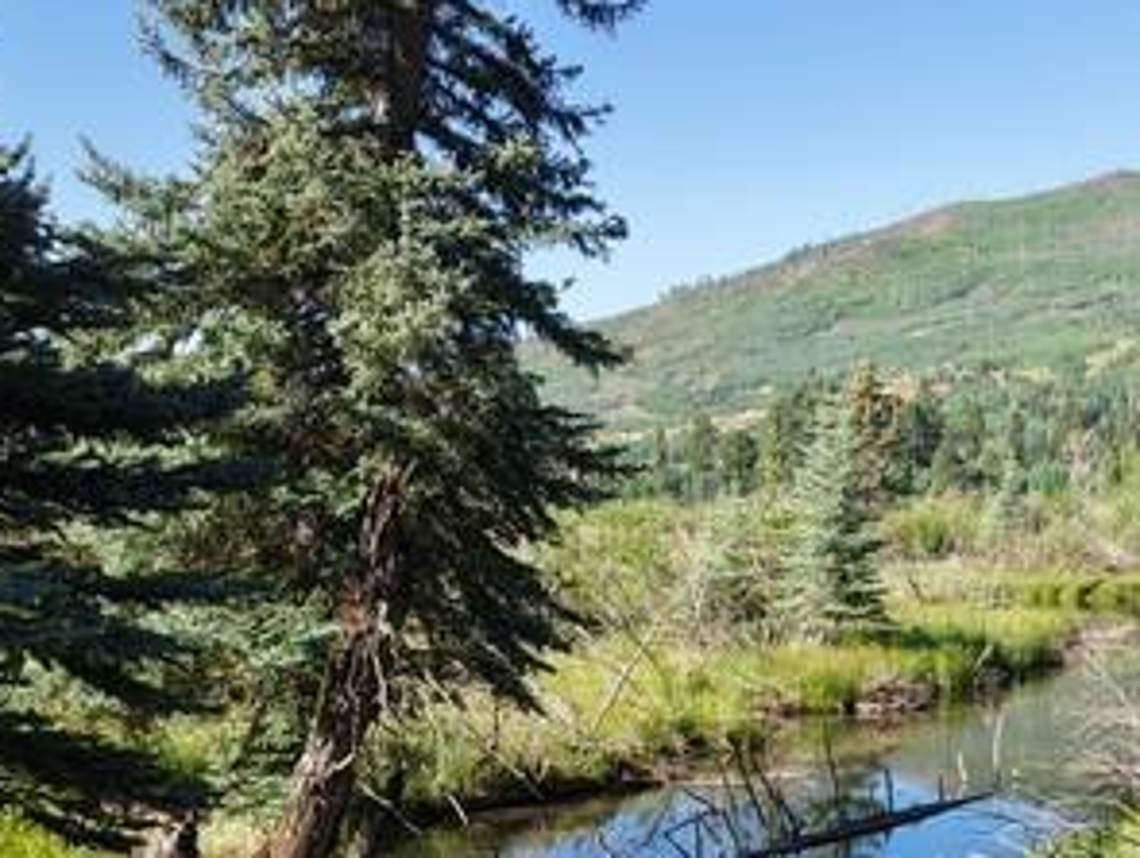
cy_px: 661
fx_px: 2143
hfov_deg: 28.9
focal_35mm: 65
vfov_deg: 22.4
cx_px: 962
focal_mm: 8.67
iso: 120
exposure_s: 1/40
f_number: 1.8
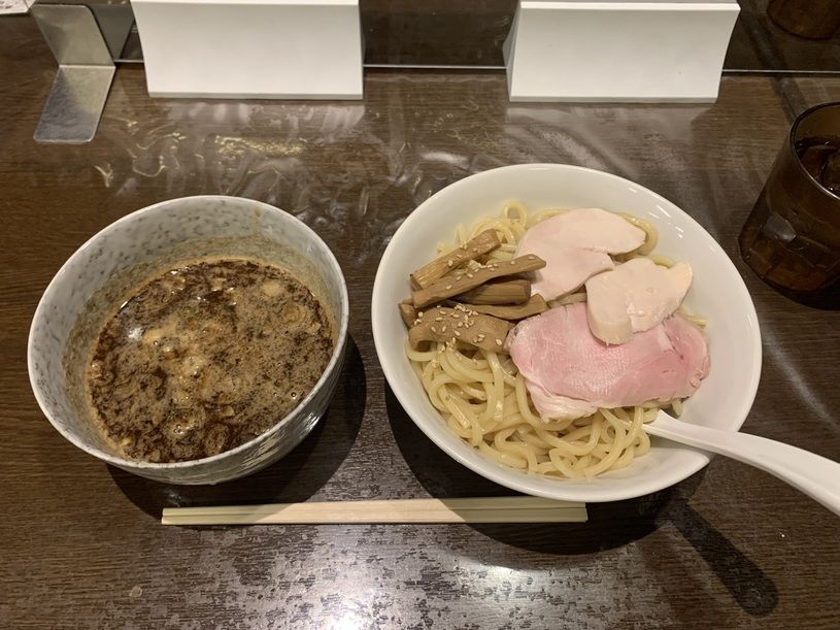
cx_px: 420
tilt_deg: -57.9
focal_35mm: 26
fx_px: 631
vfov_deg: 53.1
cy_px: 315
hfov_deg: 67.3
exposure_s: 1/50
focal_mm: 4.25
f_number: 1.8
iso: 160
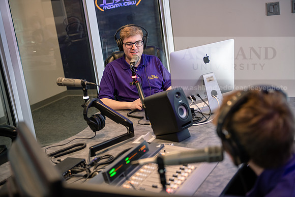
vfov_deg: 24.2
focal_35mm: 56
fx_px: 459
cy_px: 98
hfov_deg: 35.6
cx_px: 148
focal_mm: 56
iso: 640
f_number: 2.8
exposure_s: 1/60
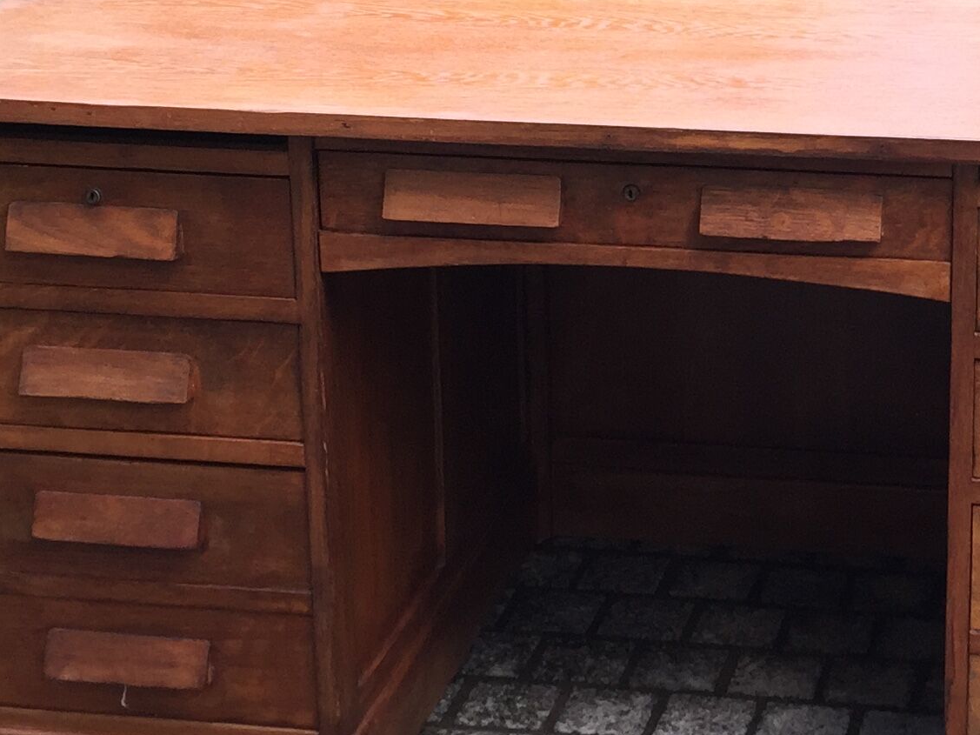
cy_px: 160
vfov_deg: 17.4
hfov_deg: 22.7
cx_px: 876
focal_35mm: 84
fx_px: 2378
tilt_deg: -17.7
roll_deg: +0.4
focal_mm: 4.15
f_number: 2.2
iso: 40
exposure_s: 1/100
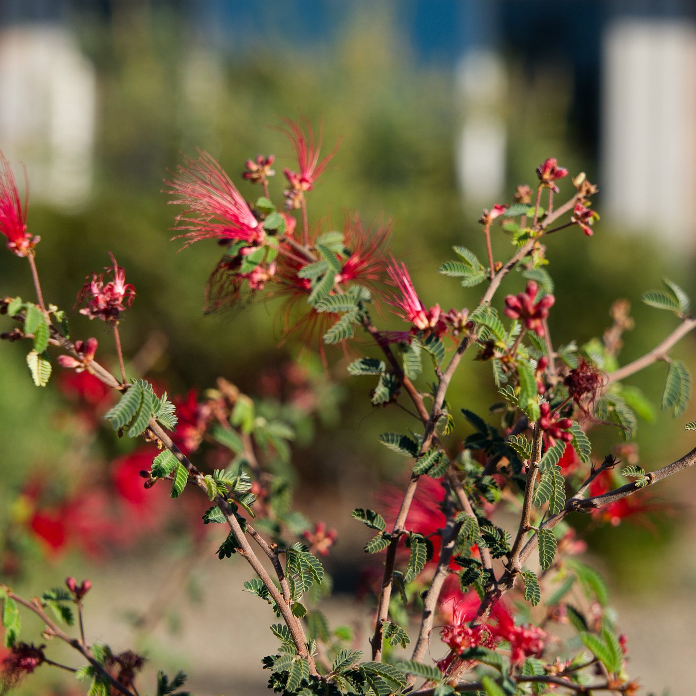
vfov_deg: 12.9
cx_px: 389
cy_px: 347
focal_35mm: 135
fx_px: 3071
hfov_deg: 12.9
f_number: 8
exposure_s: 1/640
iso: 250
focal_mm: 105
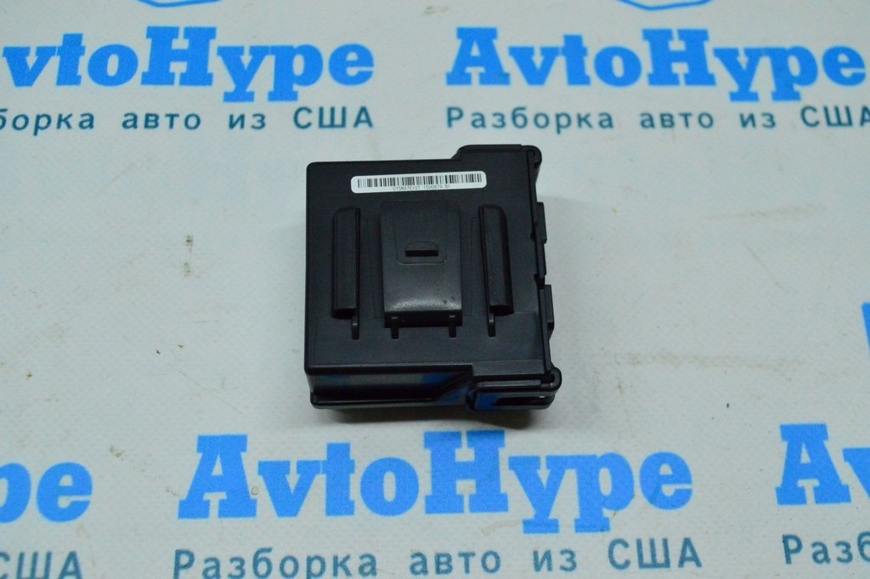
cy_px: 290
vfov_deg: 31.8
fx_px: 1014
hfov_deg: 46.4
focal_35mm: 42
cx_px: 435
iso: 6400
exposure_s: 1/800
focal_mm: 28
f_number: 6.3
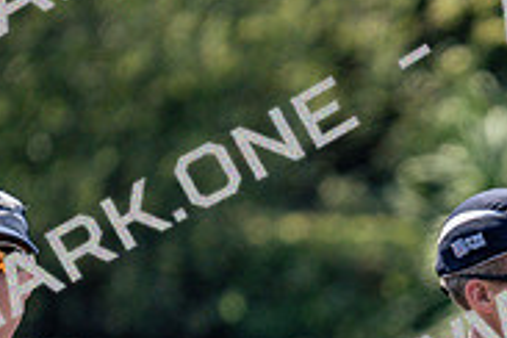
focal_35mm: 1252
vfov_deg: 1.1
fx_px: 17631
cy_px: 447
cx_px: 648
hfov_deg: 1.6
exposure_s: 1/2000
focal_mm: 394
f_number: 6.3
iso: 500
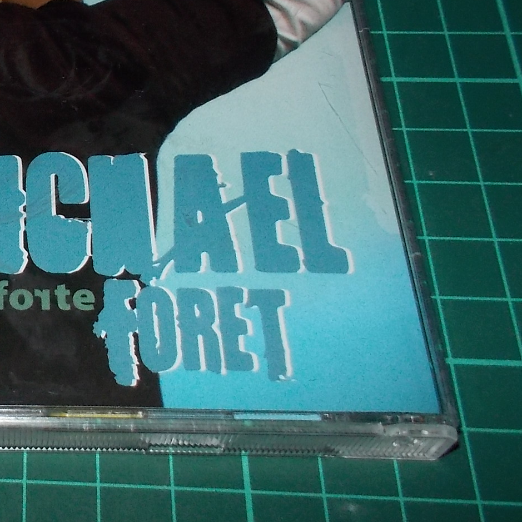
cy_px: 172
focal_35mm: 62
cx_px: -56
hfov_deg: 25.6
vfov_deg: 27.5
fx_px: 1058
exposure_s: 1/30
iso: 200
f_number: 3.3
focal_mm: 4.1
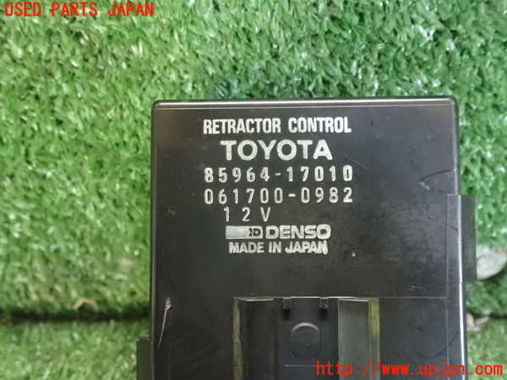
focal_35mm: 38
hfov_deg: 49.0
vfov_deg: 37.7
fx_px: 557
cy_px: 190
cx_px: 254
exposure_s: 1/30
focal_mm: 6.83
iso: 1600
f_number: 2.7
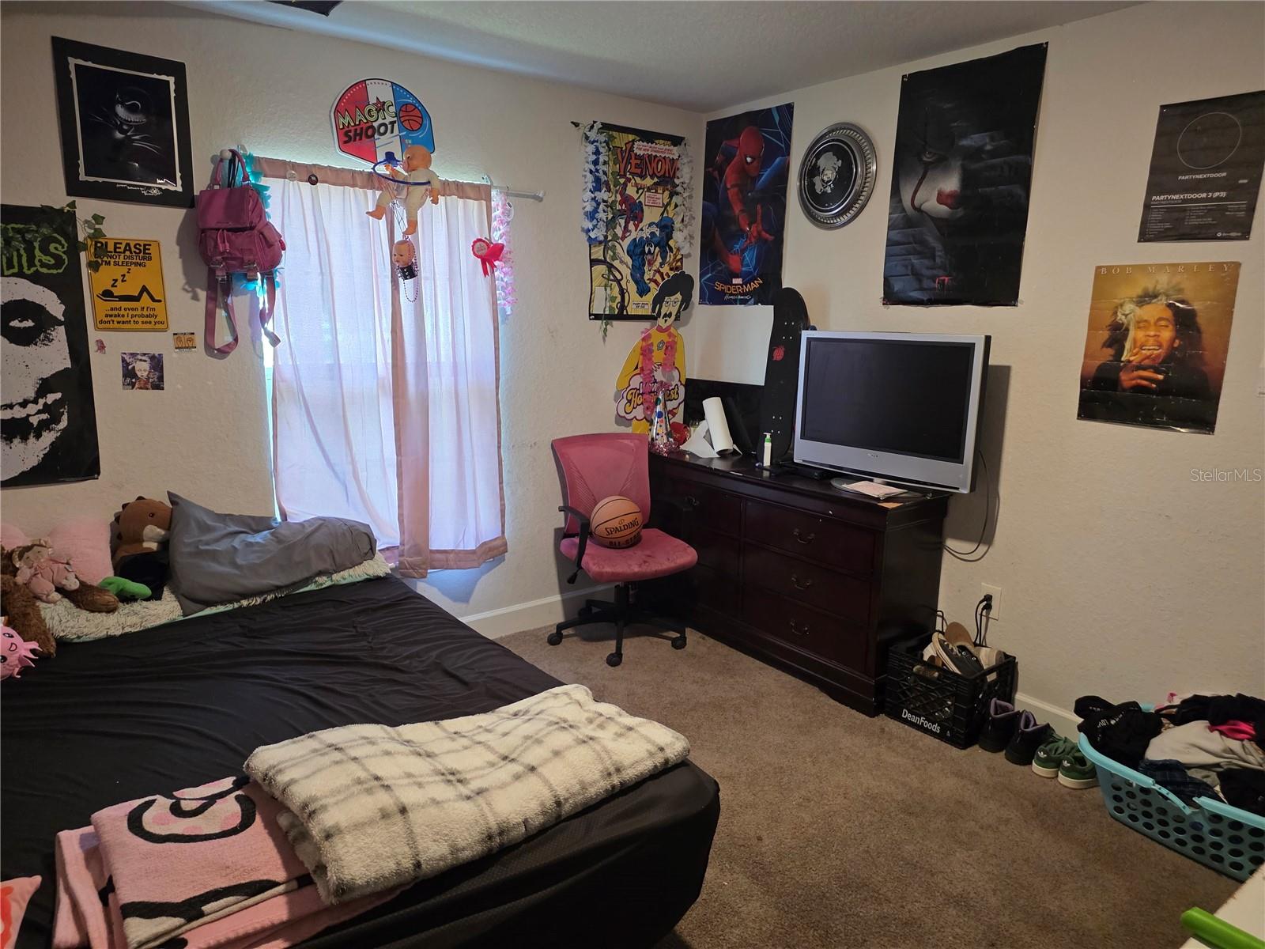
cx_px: 632
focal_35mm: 23
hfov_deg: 73.9
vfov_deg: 58.9
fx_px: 841
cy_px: 474
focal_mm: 6.3
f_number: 1.7
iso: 640
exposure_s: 1/120
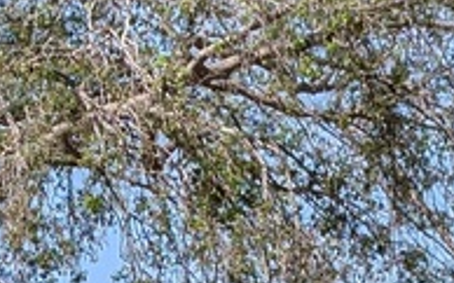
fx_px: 3388
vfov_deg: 4.7
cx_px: -89
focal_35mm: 274
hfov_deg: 7.6
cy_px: 506
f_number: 1.68
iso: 21
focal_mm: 6.9
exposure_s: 1/1577
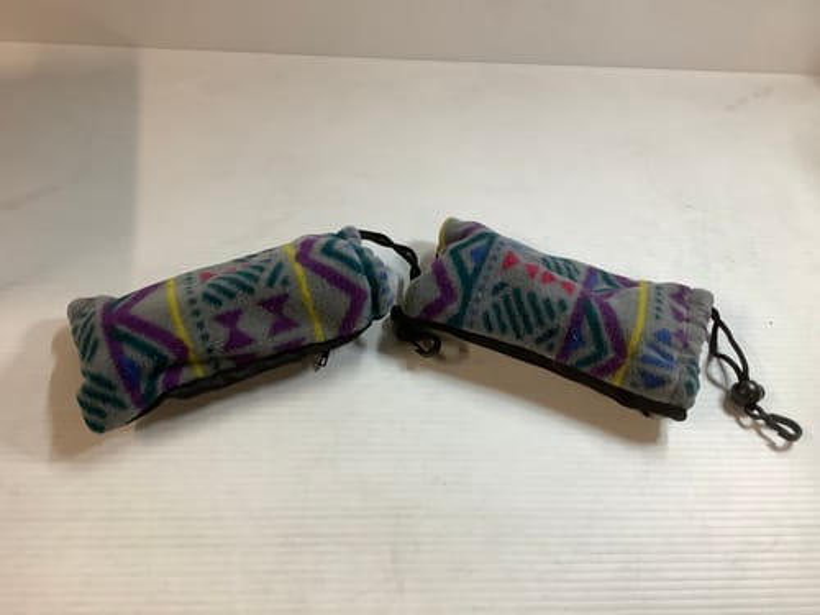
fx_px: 734
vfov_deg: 45.4
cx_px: 410
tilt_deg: -51.5
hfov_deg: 58.4
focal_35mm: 31
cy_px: 308
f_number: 2.4
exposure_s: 1/50
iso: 125
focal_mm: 3.3
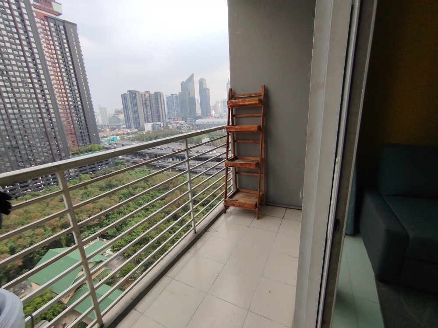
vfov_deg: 81.7
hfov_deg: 98.2
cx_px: 219
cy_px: 164
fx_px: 190
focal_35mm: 15
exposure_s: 1/493
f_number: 2.2
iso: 50
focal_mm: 1.65
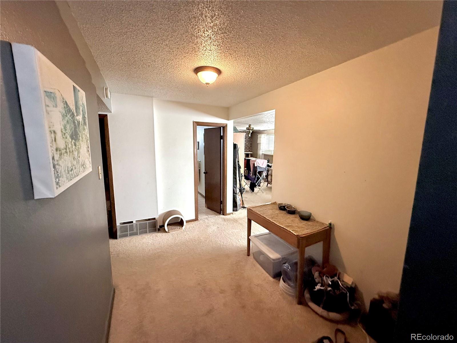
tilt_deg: -6.7
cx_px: 228
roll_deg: +0.4
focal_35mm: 14
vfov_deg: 85.7
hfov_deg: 102.1
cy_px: 172
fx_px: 185
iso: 640
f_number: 2.2
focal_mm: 2.22
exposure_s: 1/60
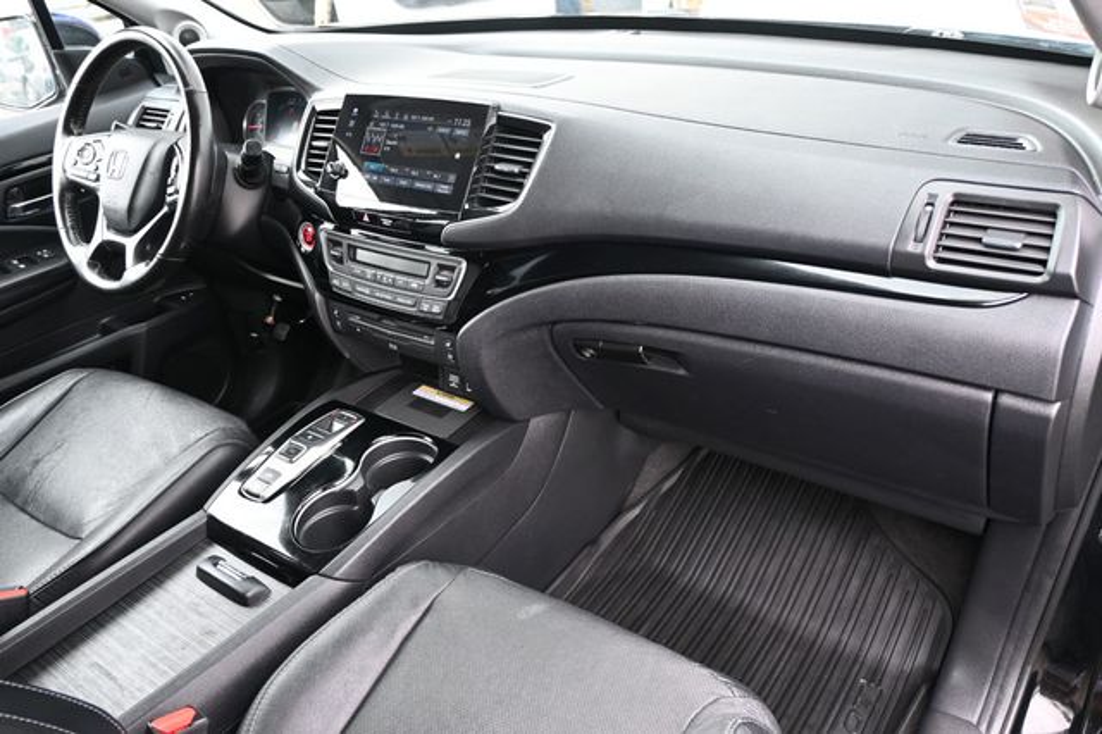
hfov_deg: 63.2
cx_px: 551
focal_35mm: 29
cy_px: 367
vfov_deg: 44.6
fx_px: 895
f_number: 3.8
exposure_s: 1/125
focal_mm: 19.5
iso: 900
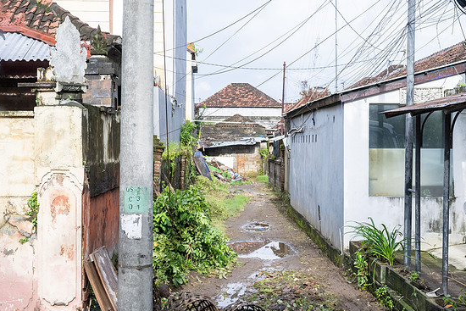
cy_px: 150
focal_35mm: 58
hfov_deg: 34.5
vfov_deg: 23.4
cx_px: 228
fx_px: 751
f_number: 8
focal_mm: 55
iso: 1600
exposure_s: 1/1250
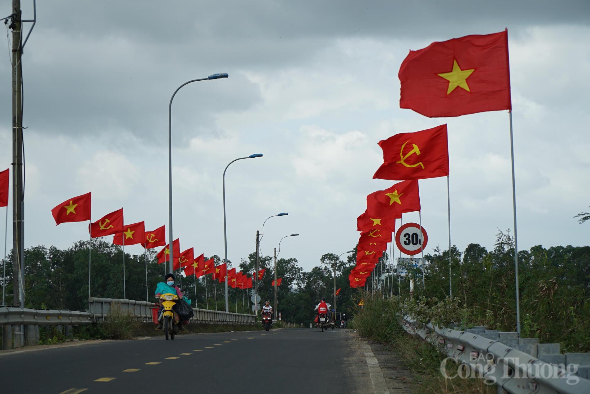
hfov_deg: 16.0
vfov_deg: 10.7
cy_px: 197
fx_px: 2098
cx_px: 295
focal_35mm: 128
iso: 100
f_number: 6.3
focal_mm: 85
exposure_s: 1/320
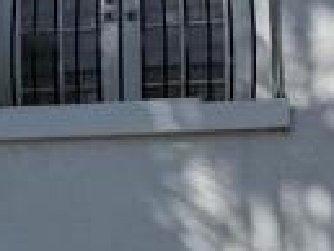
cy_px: 285
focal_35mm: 178
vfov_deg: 8.3
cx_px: -54
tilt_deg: +8.1
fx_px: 1719
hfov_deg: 10.9
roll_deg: +1.1
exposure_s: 1/5714
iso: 80
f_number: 1.78
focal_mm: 6.76
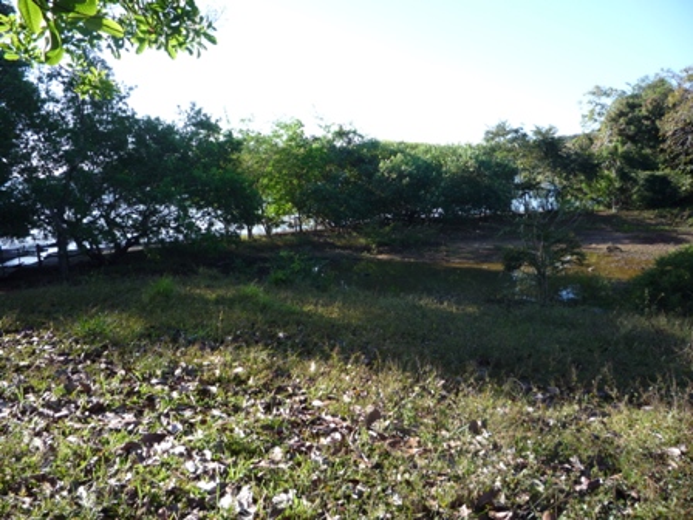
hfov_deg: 60.0
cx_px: 346
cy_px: 260
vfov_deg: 46.8
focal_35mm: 30
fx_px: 601
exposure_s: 1/200
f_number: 4
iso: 100
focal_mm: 5.2
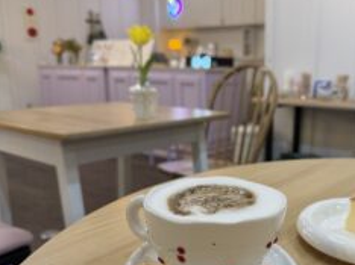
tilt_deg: -15.6
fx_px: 379
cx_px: 246
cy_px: 170
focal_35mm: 37
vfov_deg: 38.3
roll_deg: -0.4
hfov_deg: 49.0
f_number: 1.78
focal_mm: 6.76
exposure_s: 1/120
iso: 200
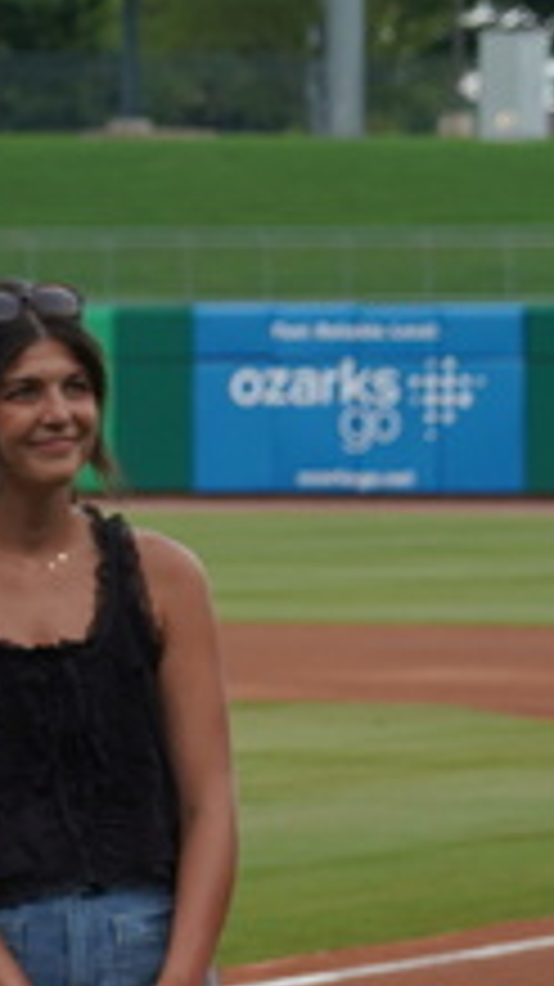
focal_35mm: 324
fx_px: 8471
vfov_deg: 6.7
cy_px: 326
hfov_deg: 3.7
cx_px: -356
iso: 100
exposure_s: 1/160
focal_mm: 66
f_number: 5.6
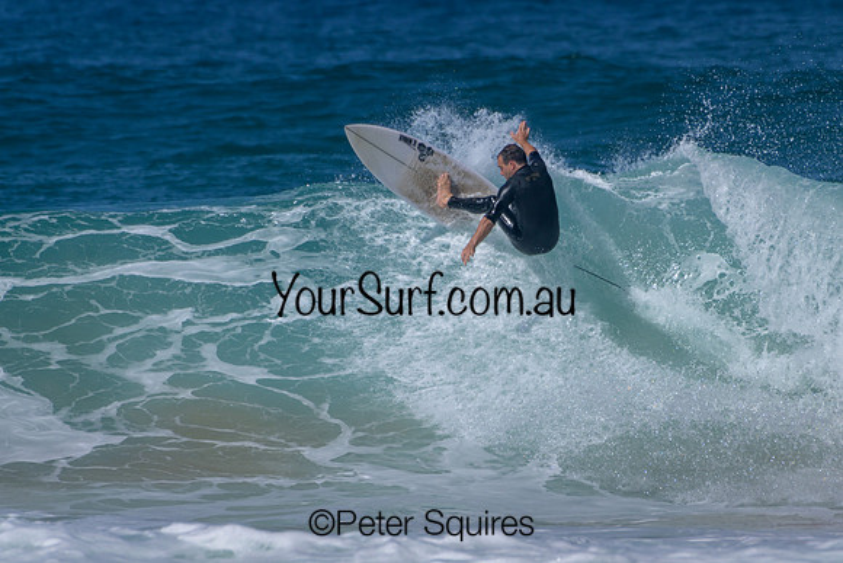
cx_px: 422
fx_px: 21079
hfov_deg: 2.3
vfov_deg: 1.5
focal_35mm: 900
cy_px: 282
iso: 450
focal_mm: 900
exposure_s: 1/2000
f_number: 11
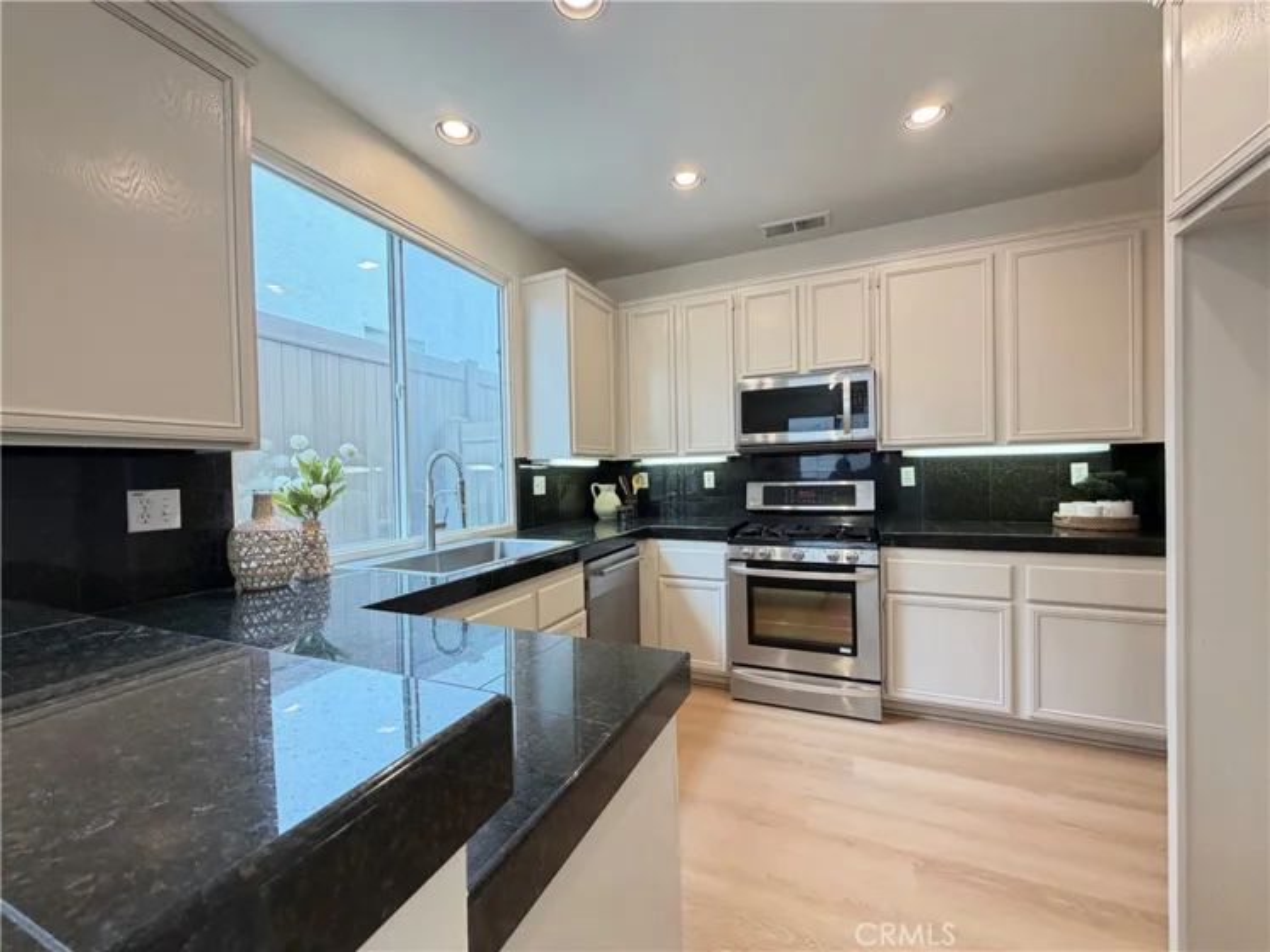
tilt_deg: -0.6
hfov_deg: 102.1
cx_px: 635
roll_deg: +1.4
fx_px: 514
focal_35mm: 14
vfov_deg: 85.7
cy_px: 476
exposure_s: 1/60
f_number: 2.2
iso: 200
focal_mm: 2.22
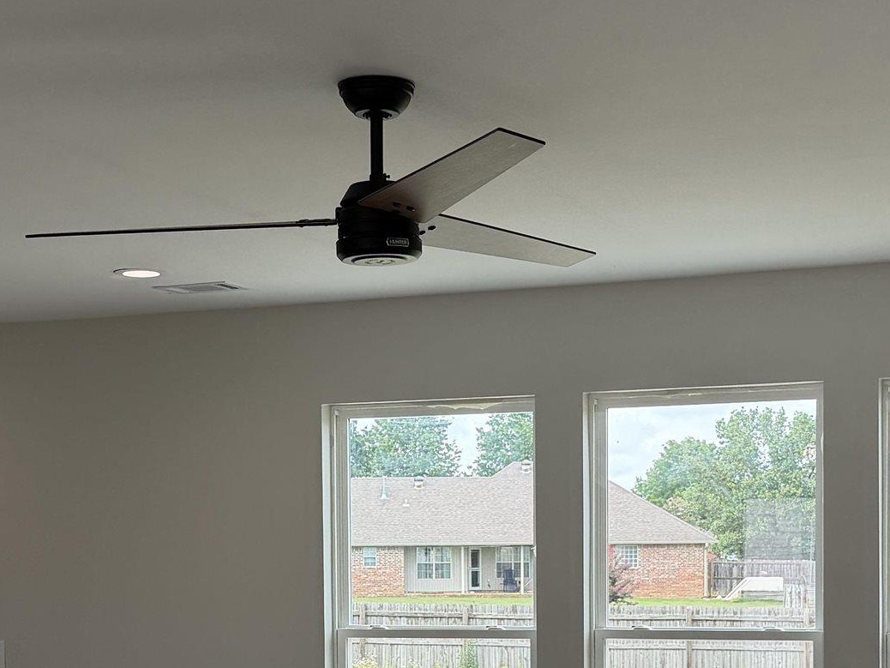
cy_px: 603
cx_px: 454
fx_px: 1826
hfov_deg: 27.4
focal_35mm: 71
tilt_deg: -1.7
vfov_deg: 20.3
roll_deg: +0.7
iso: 100
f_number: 1.78
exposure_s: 1/497
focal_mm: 6.76
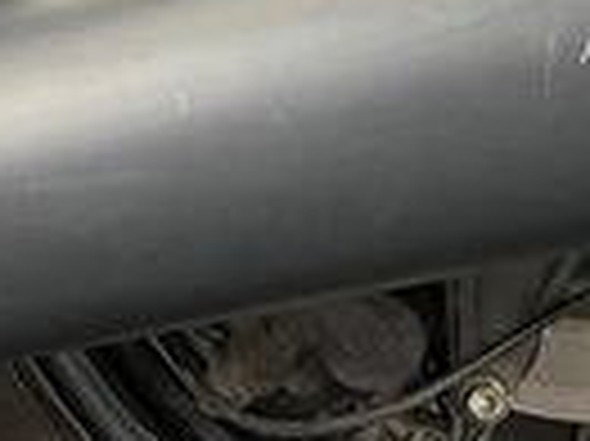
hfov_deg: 15.3
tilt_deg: -5.0
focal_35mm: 127
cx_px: 554
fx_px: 2163
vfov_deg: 11.5
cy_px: -45
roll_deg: +0.6
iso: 640
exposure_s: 1/33
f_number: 1.6
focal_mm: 4.2
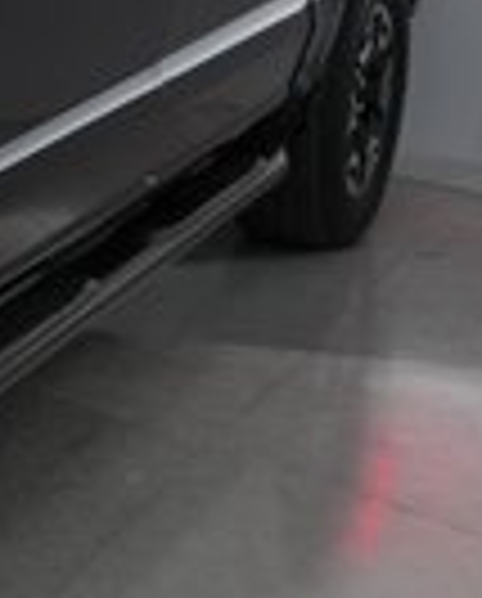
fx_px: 1919
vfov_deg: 17.7
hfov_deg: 11.6
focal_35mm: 108
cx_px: -703
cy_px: 193
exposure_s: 1/250
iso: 1000
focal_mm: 24
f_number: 2.8
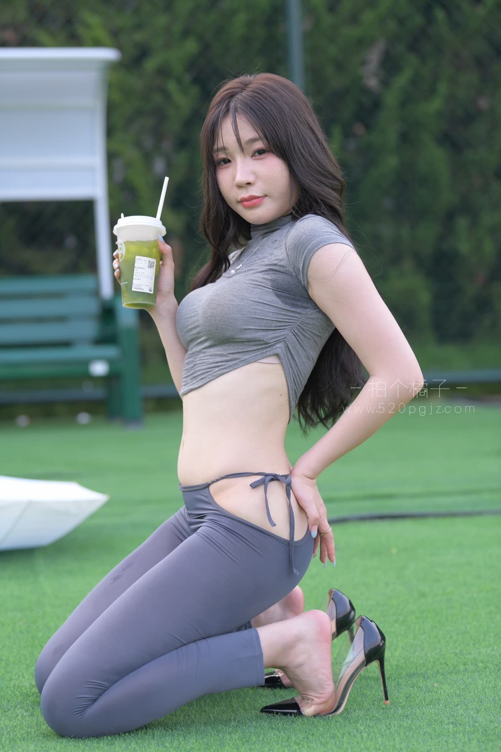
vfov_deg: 21.5
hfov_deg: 14.4
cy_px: 376
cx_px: 250
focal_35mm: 95
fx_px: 1983
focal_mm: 95
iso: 320
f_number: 3.5
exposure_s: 1/320
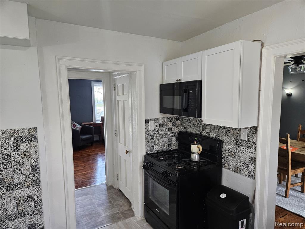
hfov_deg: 73.9
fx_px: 203
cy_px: 114
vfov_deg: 58.9
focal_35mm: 23
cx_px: 152
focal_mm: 5.4
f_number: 1.8
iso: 400
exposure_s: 1/120
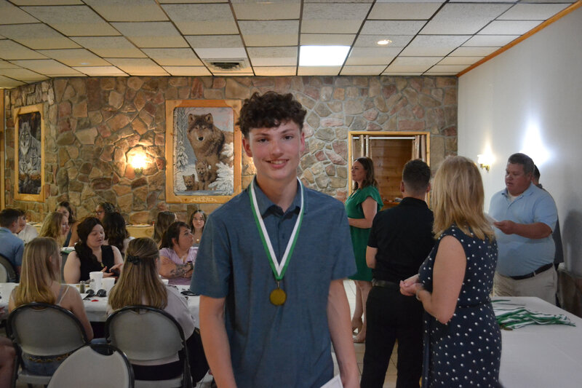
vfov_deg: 34.2
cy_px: 194
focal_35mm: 39
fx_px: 630
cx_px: 291
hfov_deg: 49.6
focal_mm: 26
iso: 3200
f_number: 4.2
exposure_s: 1/60
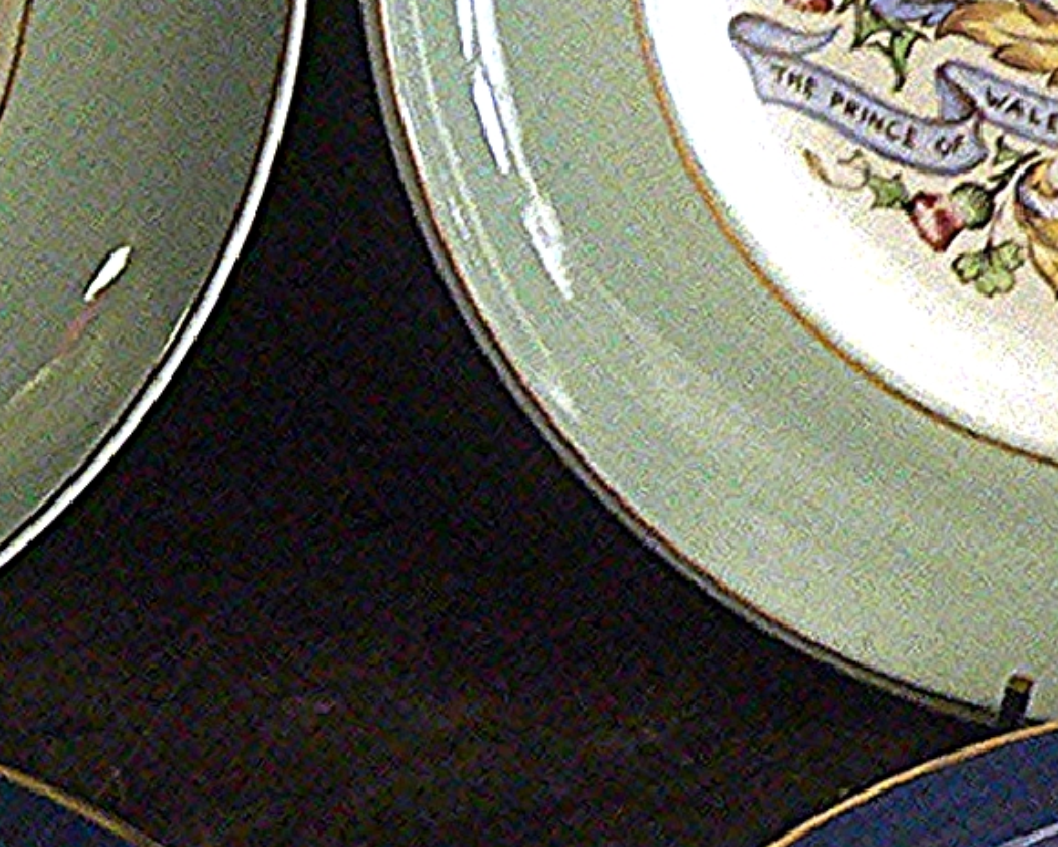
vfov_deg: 9.9
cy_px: 708
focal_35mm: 155
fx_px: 4853
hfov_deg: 12.4
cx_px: 237
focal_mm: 6
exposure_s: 1/10
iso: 400
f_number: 2.8
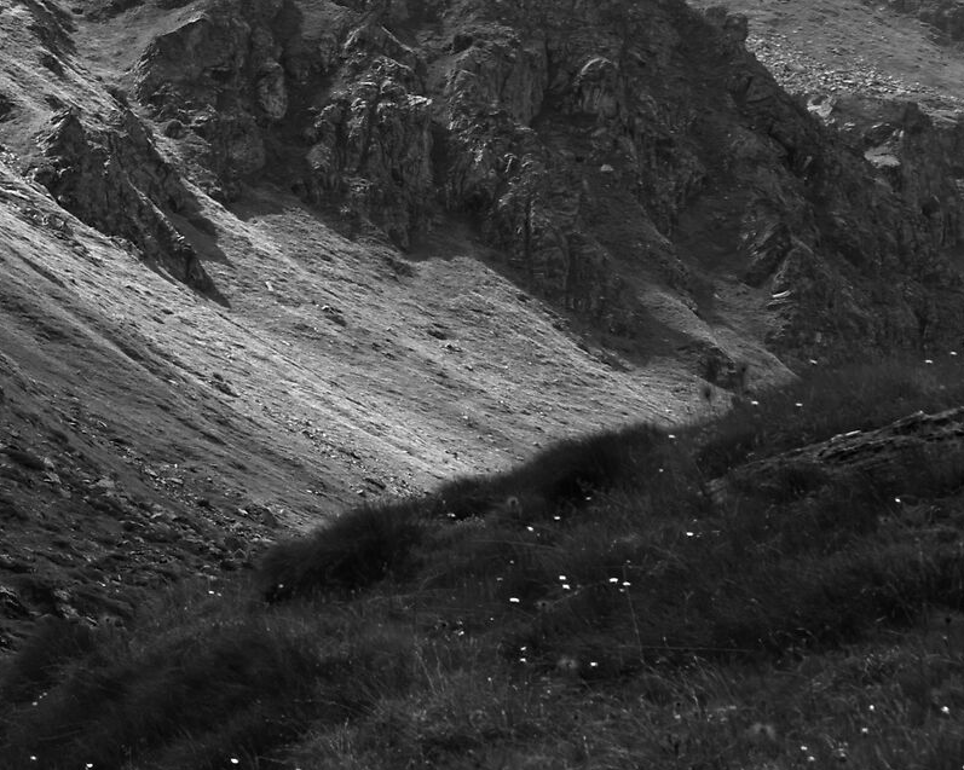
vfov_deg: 9.1
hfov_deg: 11.4
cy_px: -143
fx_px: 4763
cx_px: -67
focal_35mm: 167
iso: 64
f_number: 10
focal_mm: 59
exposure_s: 1/160
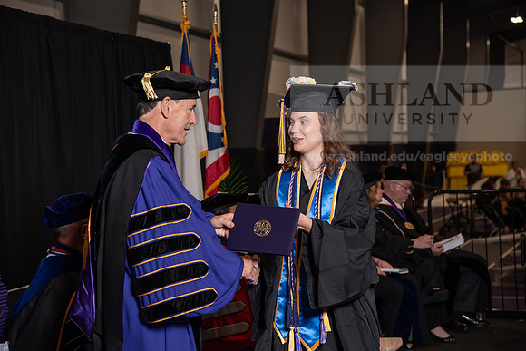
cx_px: 263
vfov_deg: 17.5
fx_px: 1140
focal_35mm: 78
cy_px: 176
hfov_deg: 26.0
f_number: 5
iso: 1000
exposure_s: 1/200
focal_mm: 78
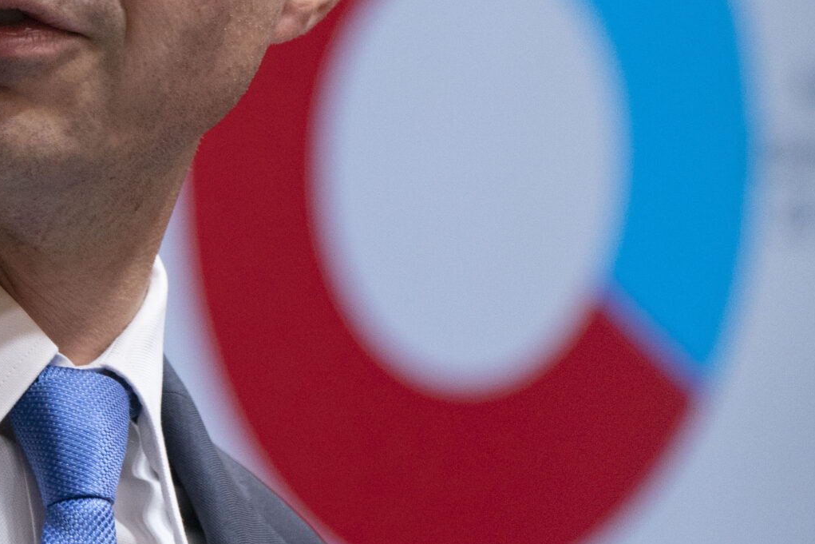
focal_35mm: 752
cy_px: 4
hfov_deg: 2.7
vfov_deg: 1.8
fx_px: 17026
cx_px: -112
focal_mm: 300
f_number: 7.1
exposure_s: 1/200
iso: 3200
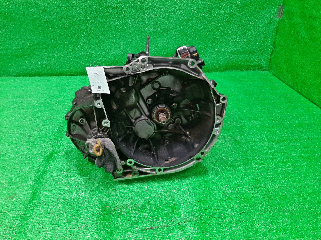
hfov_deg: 67.3
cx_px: 160
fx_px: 241
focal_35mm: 26
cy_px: 120
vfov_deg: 53.1
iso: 141
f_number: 1.7
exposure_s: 1/50
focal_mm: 3.93
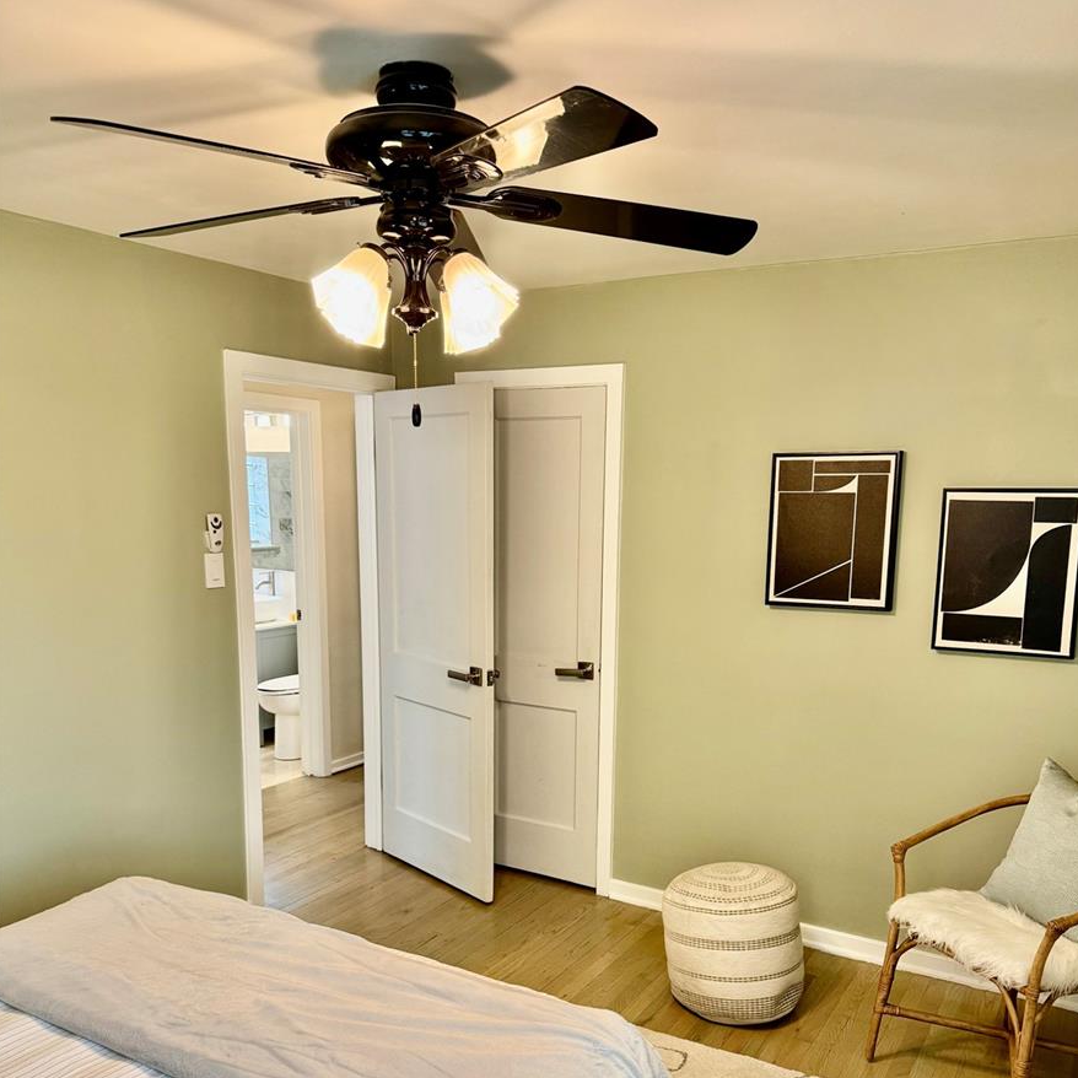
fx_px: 1022
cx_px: 546
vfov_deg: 55.0
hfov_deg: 55.6
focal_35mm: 29
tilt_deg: -10.1
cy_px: 677
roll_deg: -0.2
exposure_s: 1/120
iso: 200
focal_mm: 6.76
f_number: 1.78
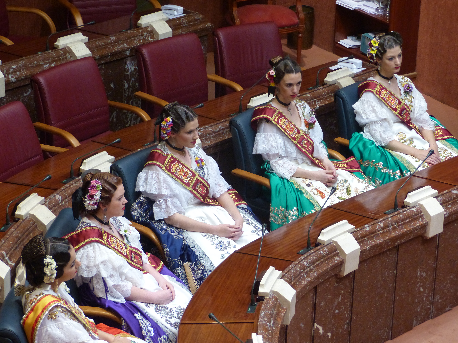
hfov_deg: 15.6
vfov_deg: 11.8
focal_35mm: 126
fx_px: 1667
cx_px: 229
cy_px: 172
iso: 400
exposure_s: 1/30
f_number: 2.8
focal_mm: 22.6
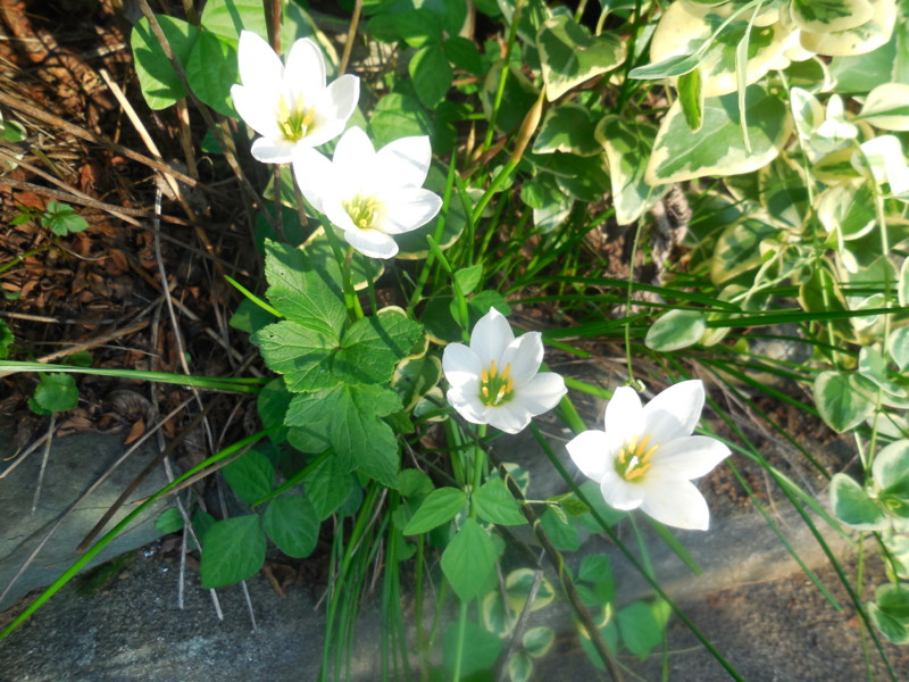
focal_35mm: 25
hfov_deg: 69.4
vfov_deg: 54.9
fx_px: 656
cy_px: 341
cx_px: 454
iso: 125
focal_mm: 4.5
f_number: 3.1
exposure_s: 1/200
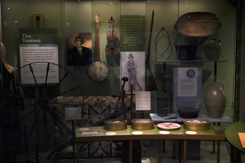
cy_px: 82
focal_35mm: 42
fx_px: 286
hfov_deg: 46.4
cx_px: 122
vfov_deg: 31.9
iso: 10000
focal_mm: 42
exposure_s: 1/100
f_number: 5.6
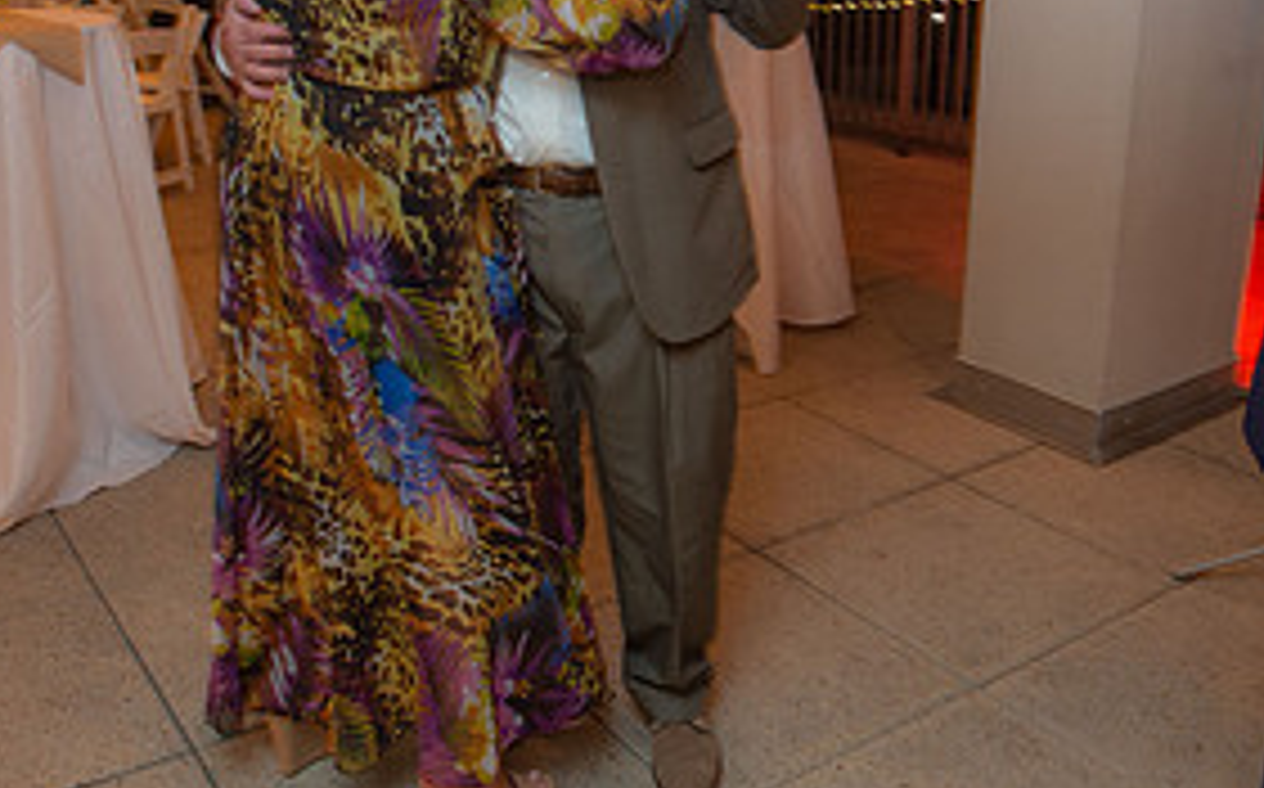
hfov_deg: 49.3
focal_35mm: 40
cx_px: 594
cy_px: 270
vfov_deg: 31.7
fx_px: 1377
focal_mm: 19
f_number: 3.2
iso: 1600
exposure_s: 1/15
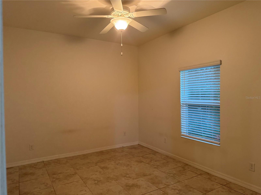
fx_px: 181
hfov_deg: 71.6
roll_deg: +0.9
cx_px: 130
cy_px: 98
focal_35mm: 24
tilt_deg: -0.2
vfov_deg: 56.8
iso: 400
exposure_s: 1/60
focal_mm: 6.76
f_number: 1.78
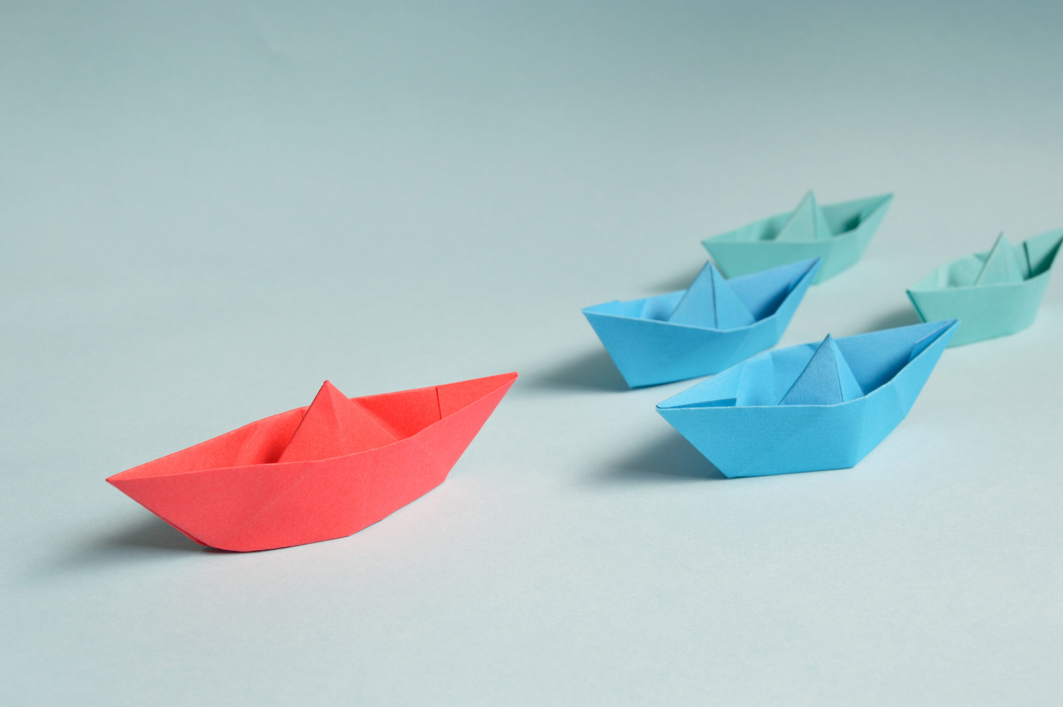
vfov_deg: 28.9
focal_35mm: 46
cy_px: 354
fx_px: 1372
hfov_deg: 42.4
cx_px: 532
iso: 100
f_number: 11
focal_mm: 31
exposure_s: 1/4
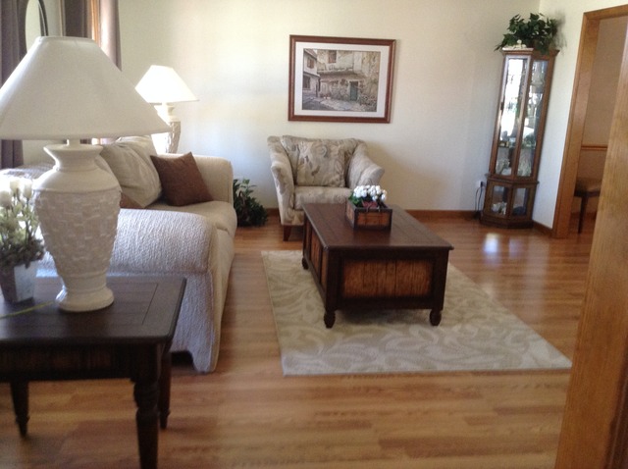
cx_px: 314
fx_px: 598
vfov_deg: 42.8
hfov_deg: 55.4
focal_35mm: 33
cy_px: 234
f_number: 2.4
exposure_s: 1/24
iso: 125
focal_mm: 3.3
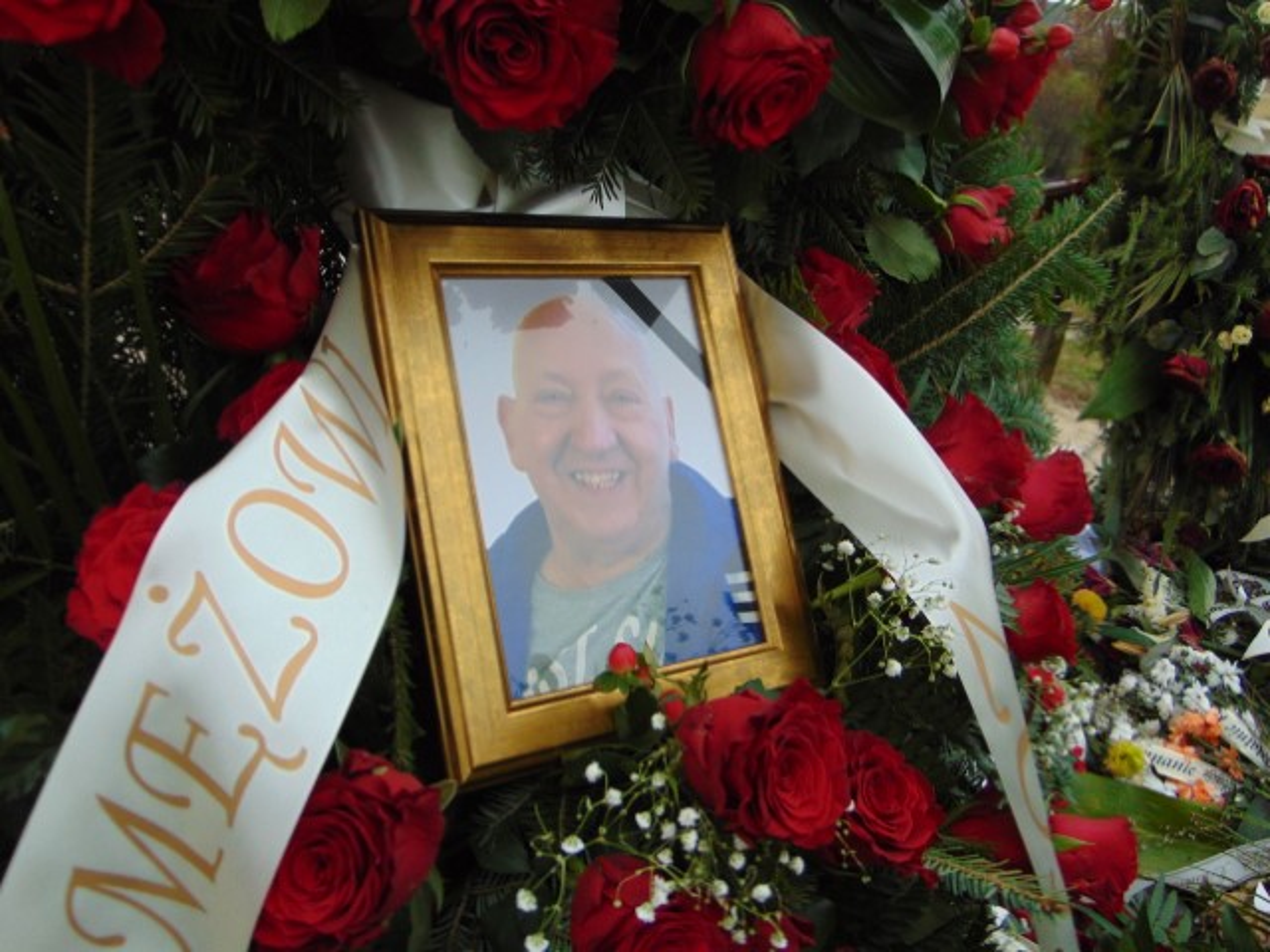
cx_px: 635
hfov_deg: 69.4
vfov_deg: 54.9
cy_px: 476
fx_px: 917
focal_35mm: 25
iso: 100
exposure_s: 1/50
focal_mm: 4.5
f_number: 3
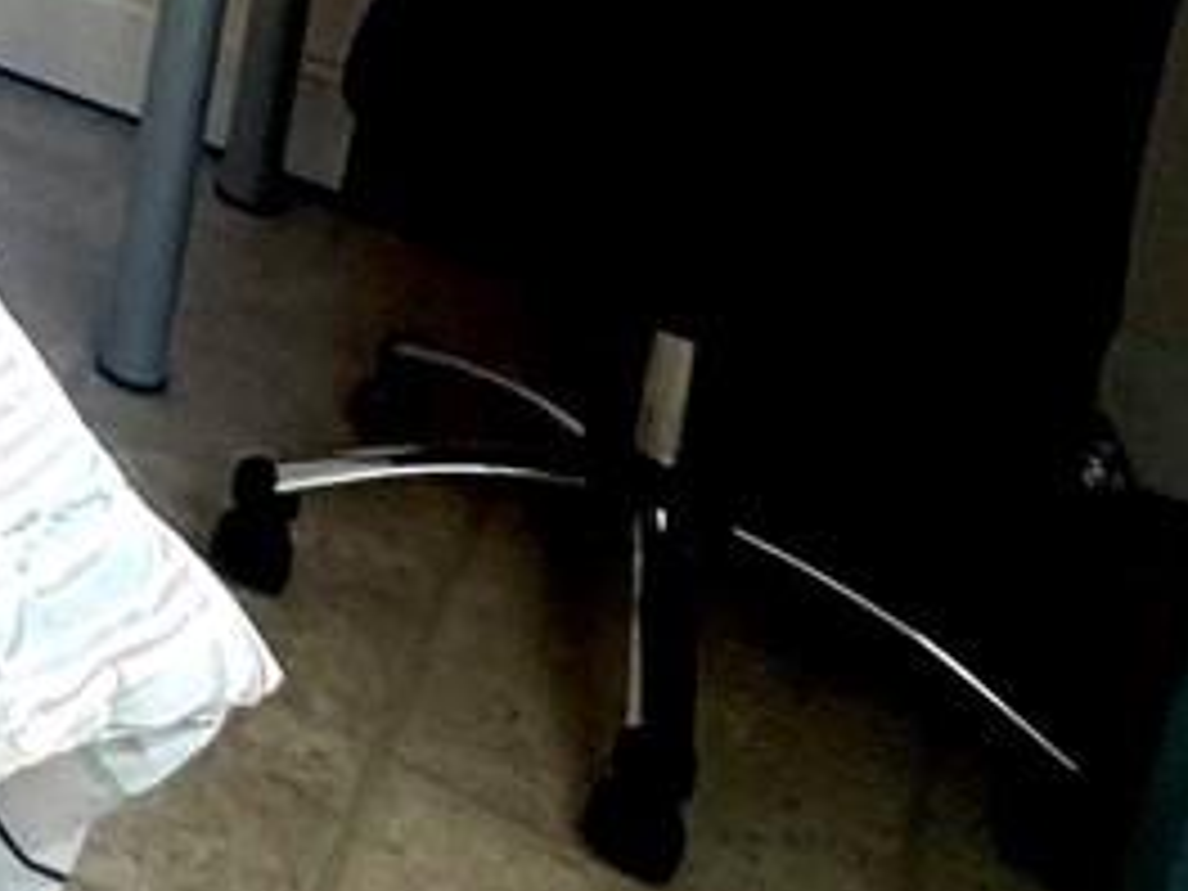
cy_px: -945
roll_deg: -3.3
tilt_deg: -11.1
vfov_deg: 14.2
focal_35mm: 85
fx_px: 2917
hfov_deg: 15.3
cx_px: -1539
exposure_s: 1/120
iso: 125
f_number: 2.2
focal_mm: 2.22
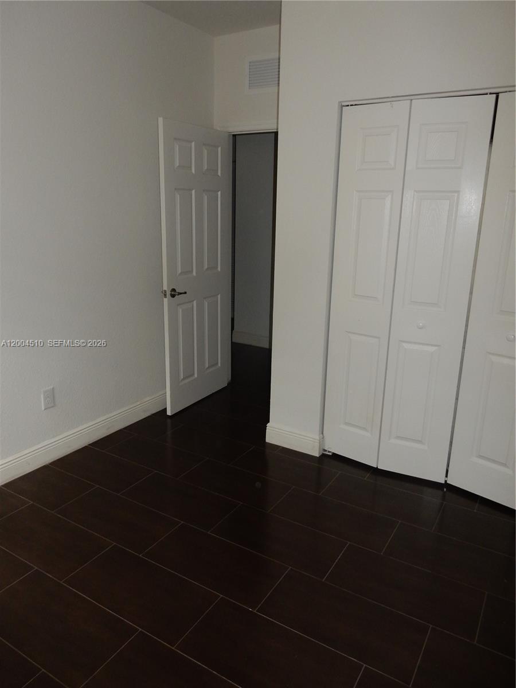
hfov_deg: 54.9
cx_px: 258
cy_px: 344
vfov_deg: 69.4
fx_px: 497
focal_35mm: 25
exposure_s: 1/30
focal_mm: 4.5
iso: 200
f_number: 3.7
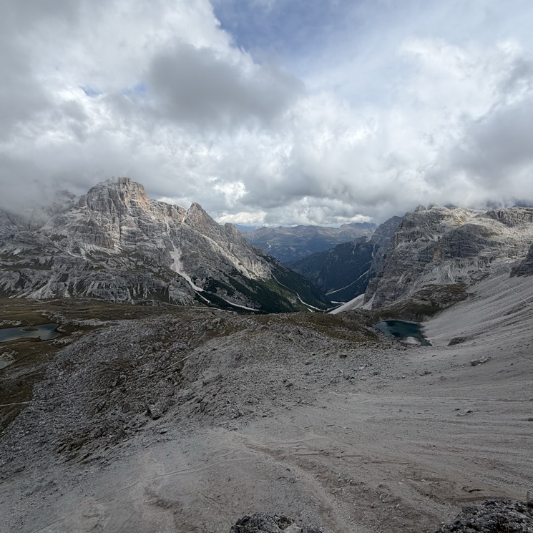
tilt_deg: -7.7
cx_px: 300
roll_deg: +1.4
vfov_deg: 84.0
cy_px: 265
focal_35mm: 17
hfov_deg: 83.6
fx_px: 296
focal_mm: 2.22
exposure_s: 1/1068
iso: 20
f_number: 2.2
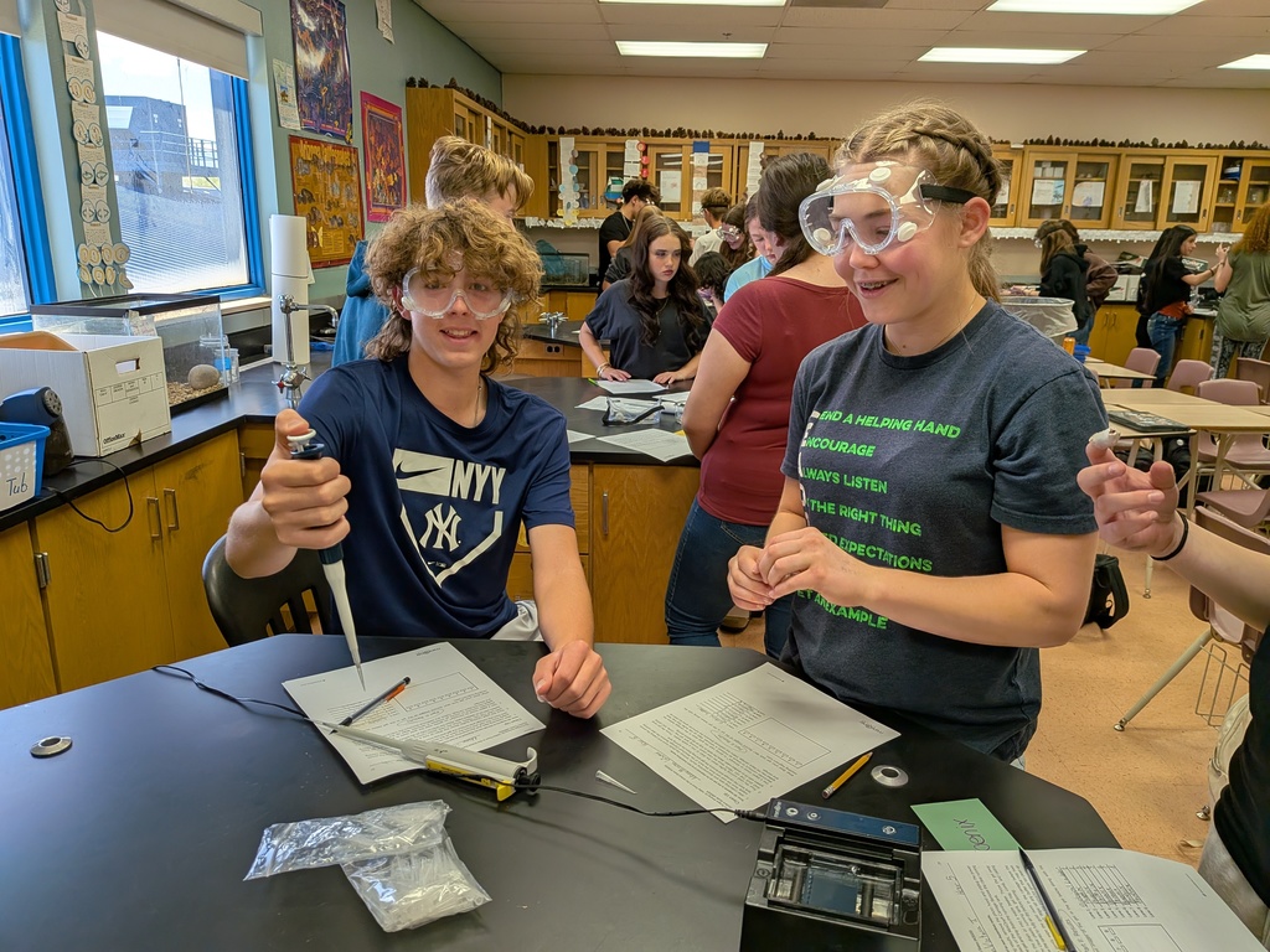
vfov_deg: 56.8
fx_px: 881
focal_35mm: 24
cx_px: 635
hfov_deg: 71.6
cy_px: 476
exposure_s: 1/120
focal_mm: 4.53
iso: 56
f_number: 1.7
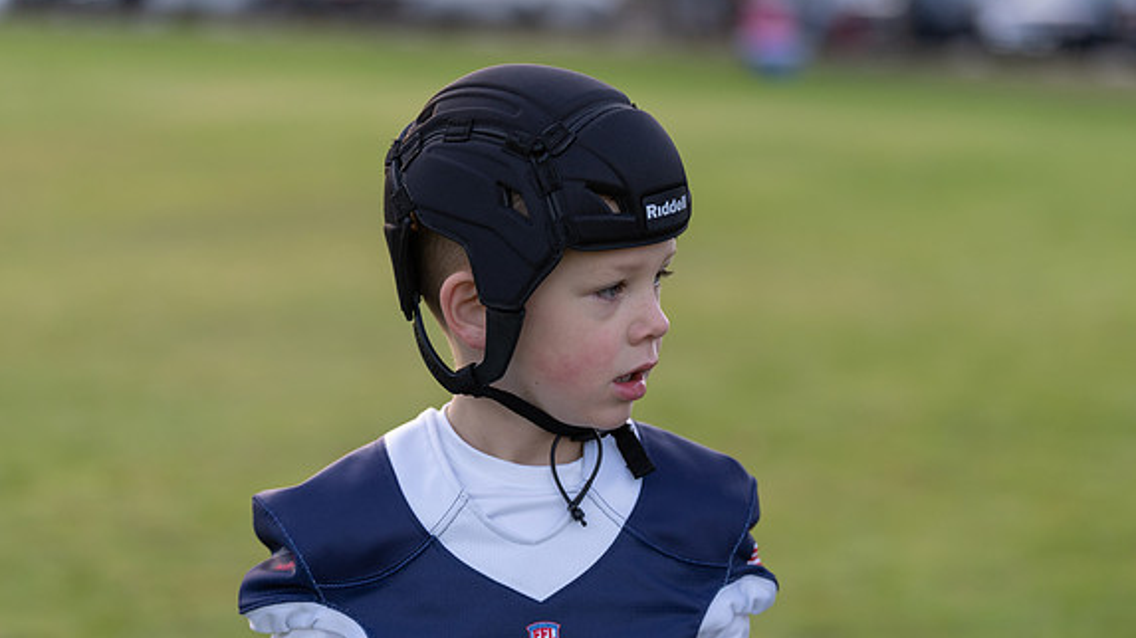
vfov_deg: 11.4
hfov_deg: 20.2
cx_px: 571
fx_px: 3192
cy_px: 356
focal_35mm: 106
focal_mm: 100
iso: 400
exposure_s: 1/320
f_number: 2.8
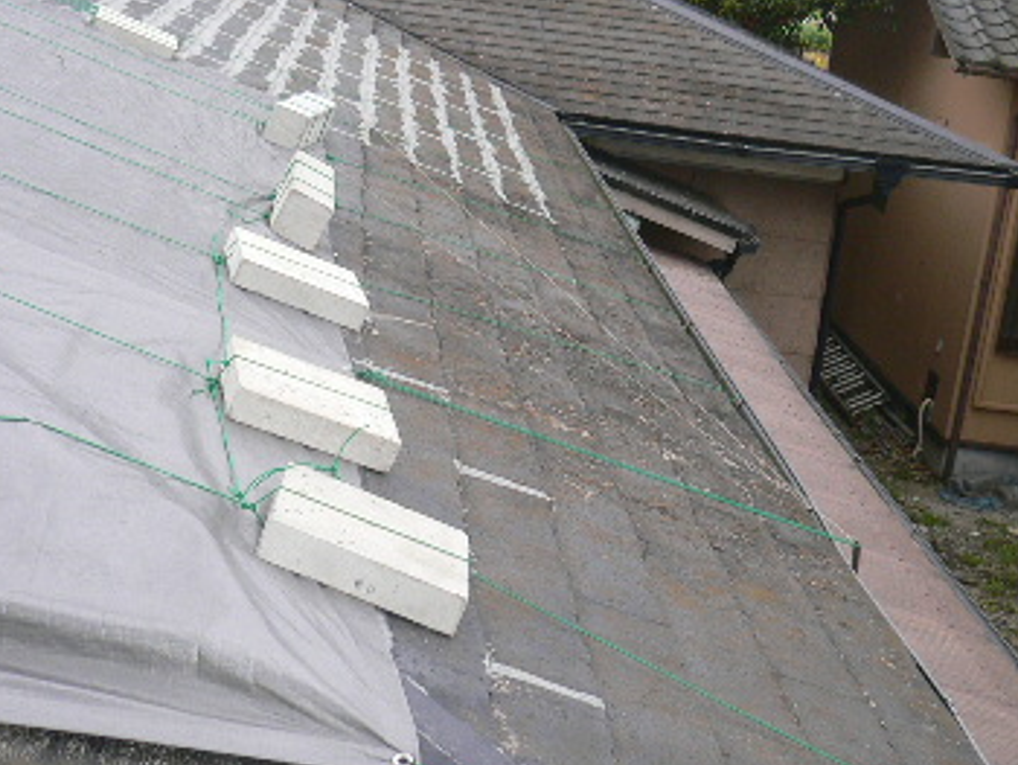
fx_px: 1883
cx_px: 474
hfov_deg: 30.2
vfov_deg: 22.9
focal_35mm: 64
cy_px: 335
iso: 100
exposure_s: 1/320
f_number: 2.8
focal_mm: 5.8
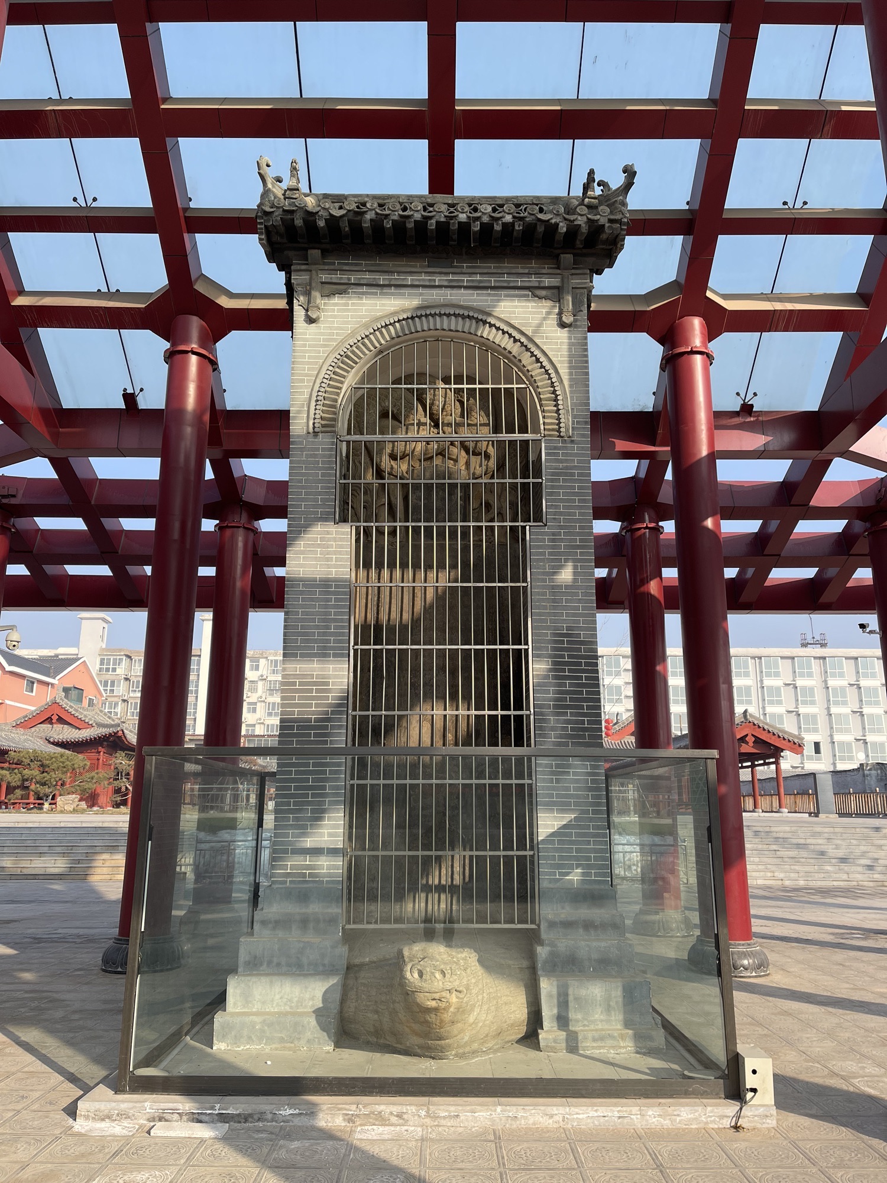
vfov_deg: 67.3
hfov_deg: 53.1
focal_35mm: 26
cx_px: 444
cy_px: 592
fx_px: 888
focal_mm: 5.1
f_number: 1.6
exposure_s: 1/1575
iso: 32
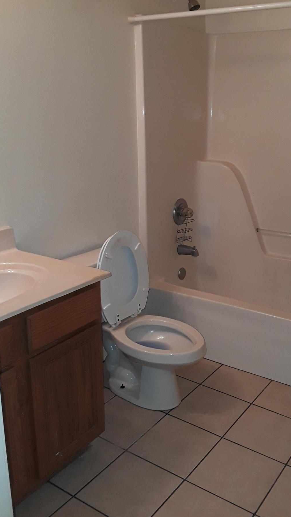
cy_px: 242
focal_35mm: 34
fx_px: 466
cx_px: 210
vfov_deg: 58.0
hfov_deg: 34.1
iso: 125
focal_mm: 2.9
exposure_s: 1/30
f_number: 1.9
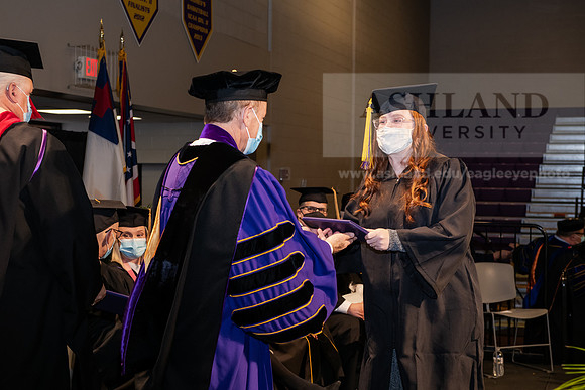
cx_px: 292
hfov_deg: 32.4
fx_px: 1008
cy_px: 195
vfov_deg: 21.9
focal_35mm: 62
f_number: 6.3
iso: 1600
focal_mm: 62
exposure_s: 1/200
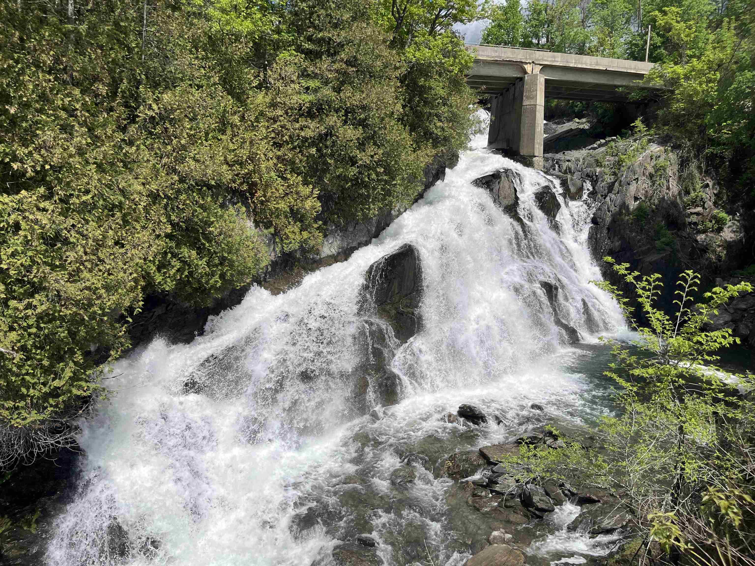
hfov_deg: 67.3
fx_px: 567
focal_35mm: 26
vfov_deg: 53.1
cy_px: 283
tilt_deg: -8.1
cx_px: 378
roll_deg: -1.3
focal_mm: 5.1
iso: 50
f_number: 1.6
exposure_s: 1/8403
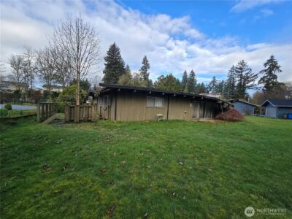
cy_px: 110
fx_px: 110
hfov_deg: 106.2
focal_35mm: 13
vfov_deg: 89.9
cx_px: 146
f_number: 2.2
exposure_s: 1/659
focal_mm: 2.2
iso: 50
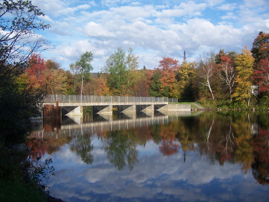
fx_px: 295
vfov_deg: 37.7
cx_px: 134
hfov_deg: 49.0
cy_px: 101
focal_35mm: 38
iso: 80
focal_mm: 6.3
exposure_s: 1/1000
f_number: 2.8
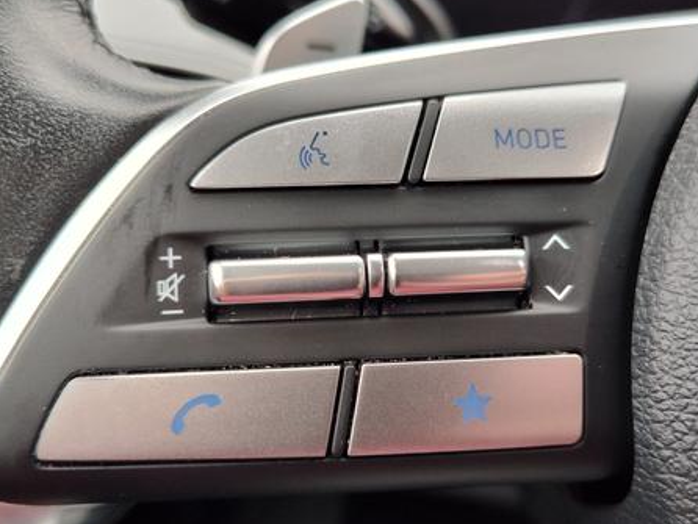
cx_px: 363
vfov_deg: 43.0
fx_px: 666
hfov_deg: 55.3
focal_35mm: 33
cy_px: 267
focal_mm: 5.56
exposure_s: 1/120
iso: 409
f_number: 1.88
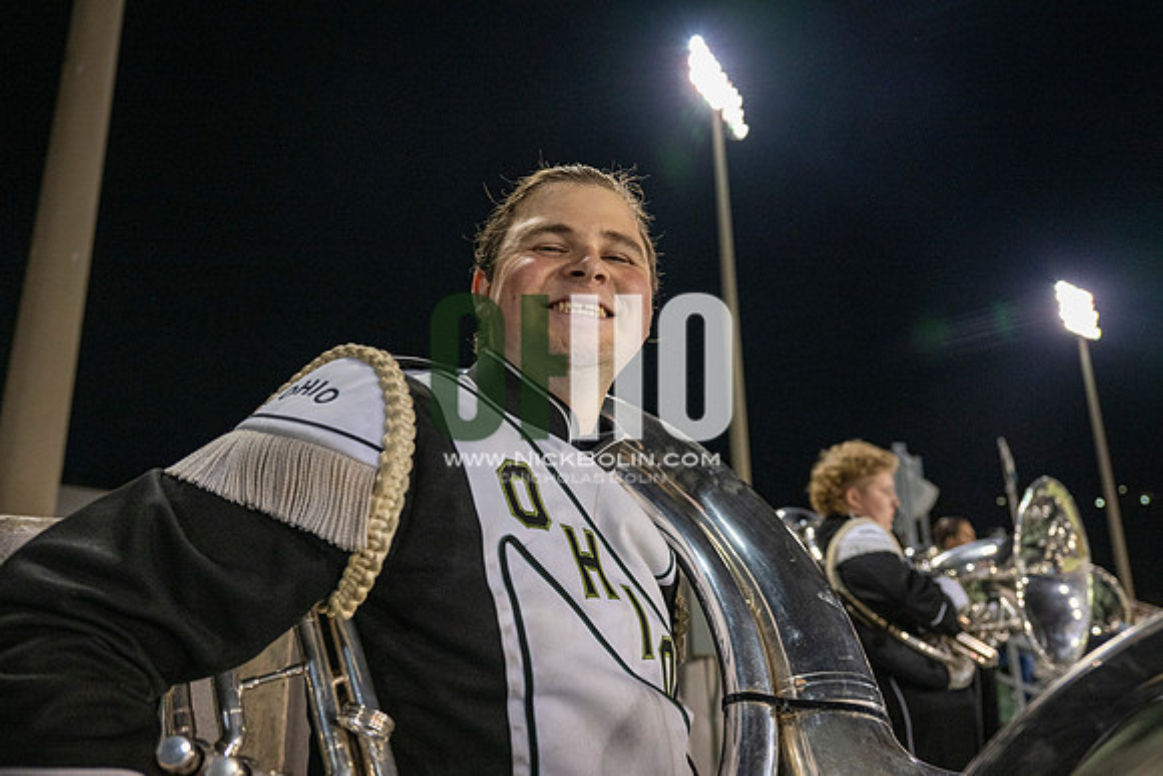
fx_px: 775
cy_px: 388
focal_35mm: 24
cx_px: 582
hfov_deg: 73.7
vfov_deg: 53.2
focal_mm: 24
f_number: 3.2
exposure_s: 1/500
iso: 2000
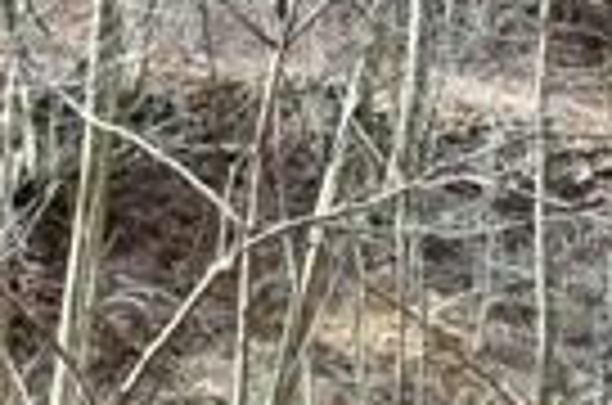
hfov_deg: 10.7
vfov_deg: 6.9
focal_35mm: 192
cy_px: 734
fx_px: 3256
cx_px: 416
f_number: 9
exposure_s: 1/320
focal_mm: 24
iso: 1600
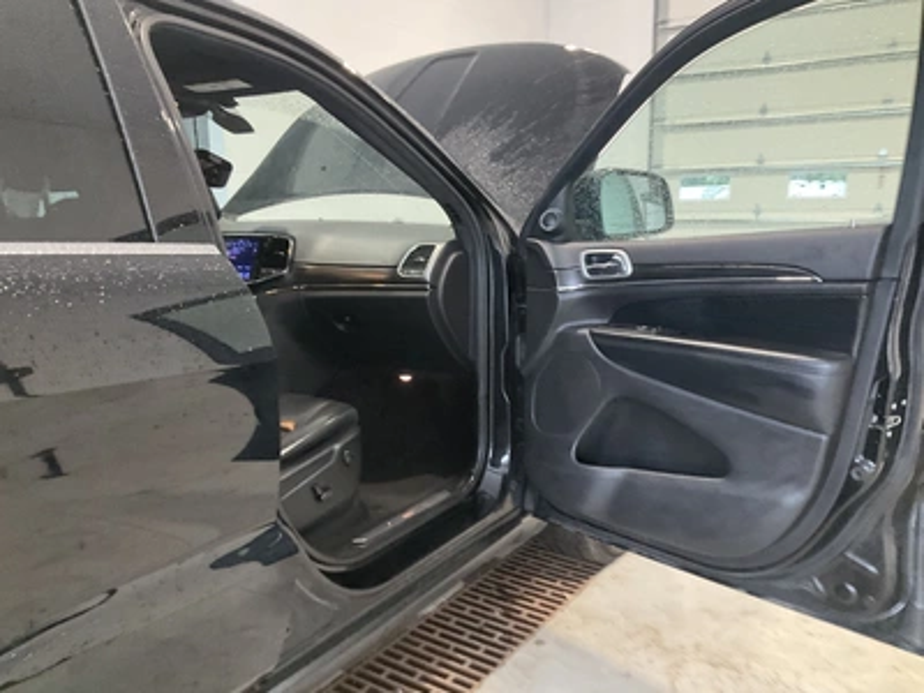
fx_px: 774
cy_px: 346
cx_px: 462
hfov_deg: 61.7
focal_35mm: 29
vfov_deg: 48.2
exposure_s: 1/60
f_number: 1.8
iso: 125
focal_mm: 3
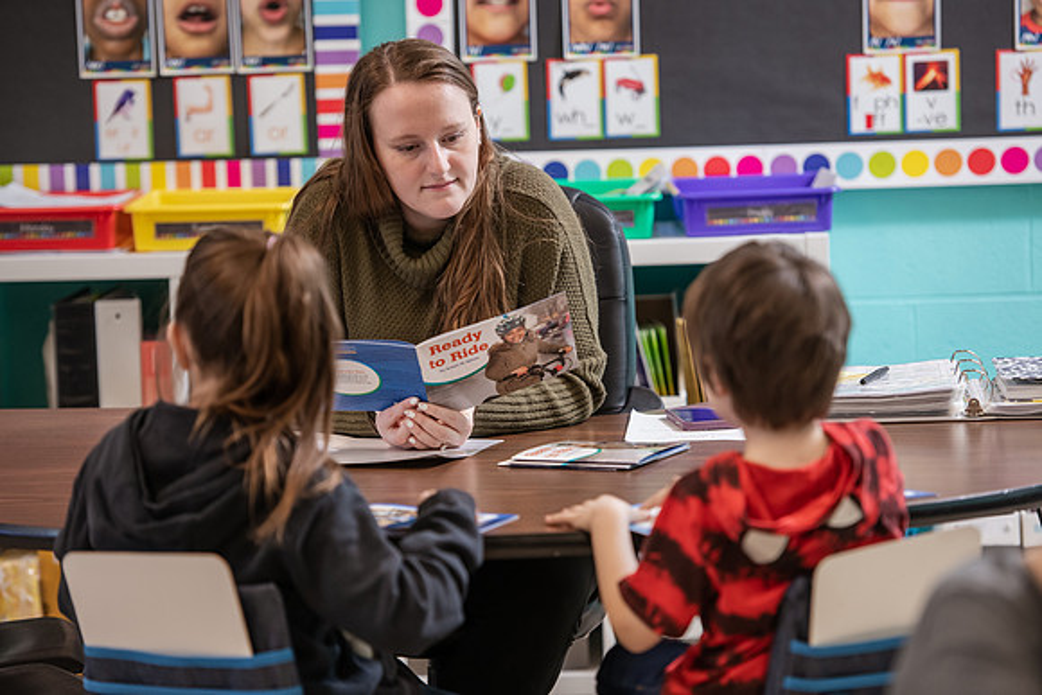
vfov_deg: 9.8
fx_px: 4053
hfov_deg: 14.7
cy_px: 348
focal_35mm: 140
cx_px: 521
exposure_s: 1/160
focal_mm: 140
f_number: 3.2
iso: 1000
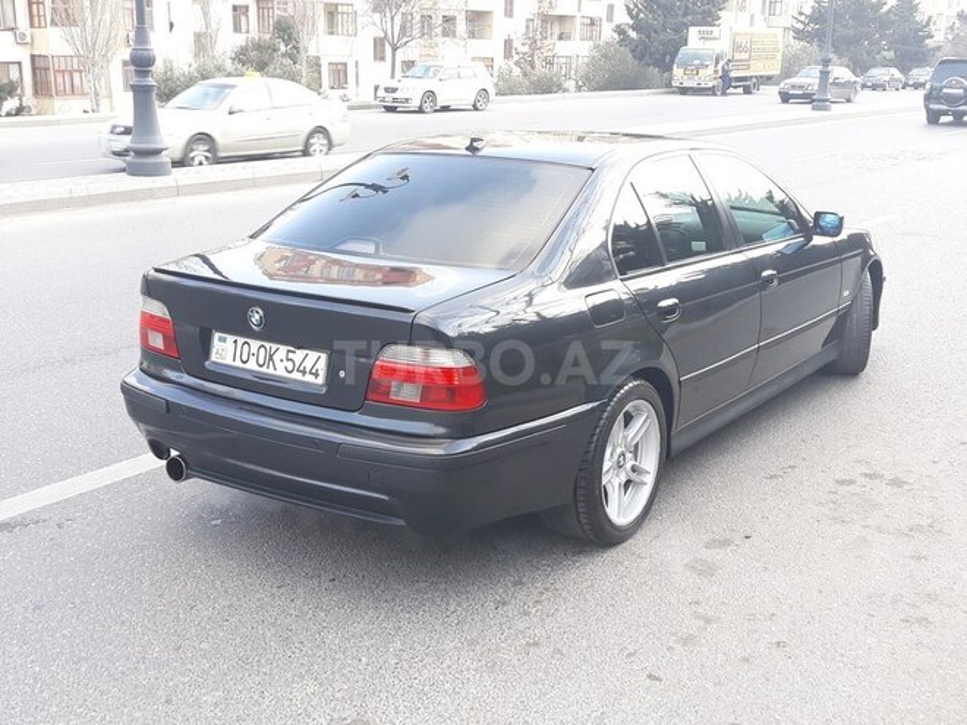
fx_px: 754
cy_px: 362
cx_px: 484
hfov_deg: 65.3
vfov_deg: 51.4
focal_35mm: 27
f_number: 1.7
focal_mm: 3.71
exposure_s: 1/119
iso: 40
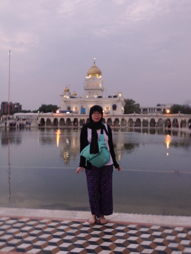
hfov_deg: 40.7
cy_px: 127
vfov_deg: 52.6
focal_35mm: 35
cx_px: 96
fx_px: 257
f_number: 2.4
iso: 80
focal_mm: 4.28
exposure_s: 1/20
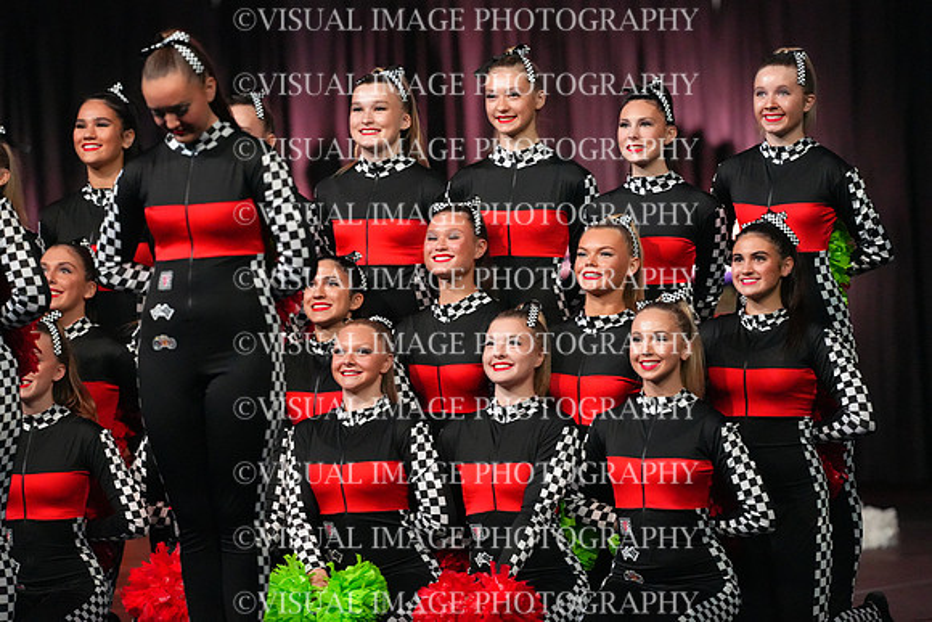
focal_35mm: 300
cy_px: 311
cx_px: 466
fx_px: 7768
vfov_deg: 4.6
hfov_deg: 6.9
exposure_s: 1/1250
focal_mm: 300
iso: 16000
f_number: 3.5
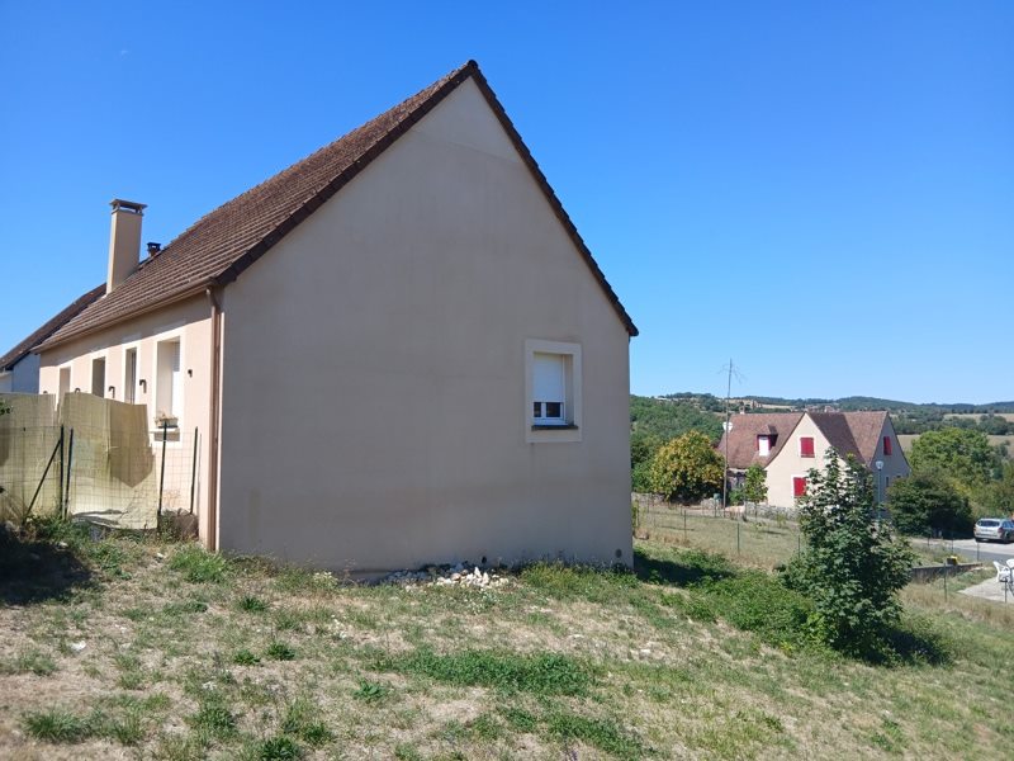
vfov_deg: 53.1
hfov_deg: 67.3
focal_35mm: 26
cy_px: 380
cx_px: 507
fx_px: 762
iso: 20
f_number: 1.8
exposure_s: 1/395
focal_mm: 3.98
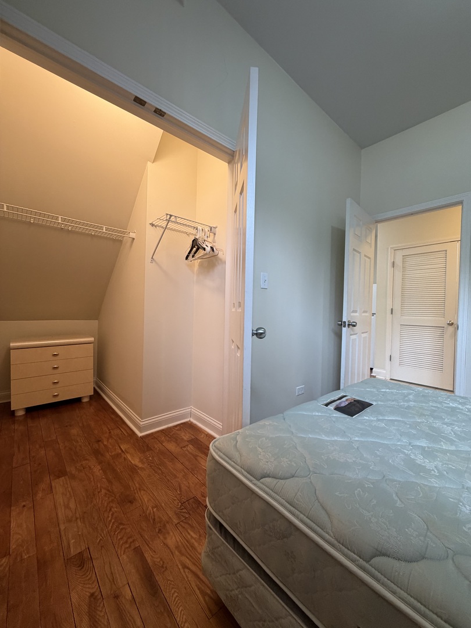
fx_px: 254
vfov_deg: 102.1
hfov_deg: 85.7
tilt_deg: -0.5
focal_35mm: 14
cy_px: 314
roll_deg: -1.5
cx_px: 236
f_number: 2.2
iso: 250
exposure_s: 1/60
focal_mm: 2.22
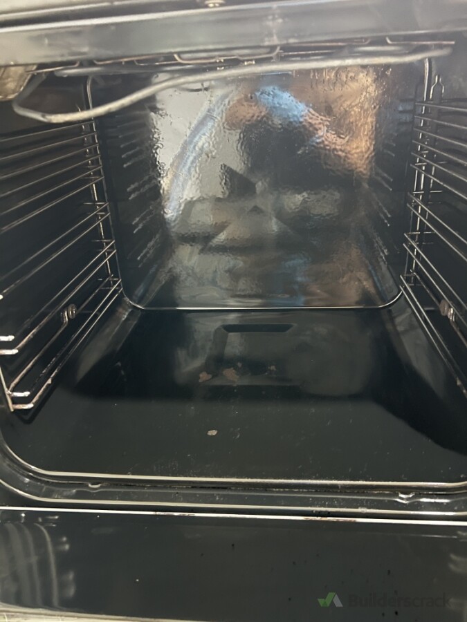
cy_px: 311
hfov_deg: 53.1
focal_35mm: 26
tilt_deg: -22.7
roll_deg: +3.5
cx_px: 234
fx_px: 468
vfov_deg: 67.3
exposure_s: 1/15
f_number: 1.5
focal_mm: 5.7
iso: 640
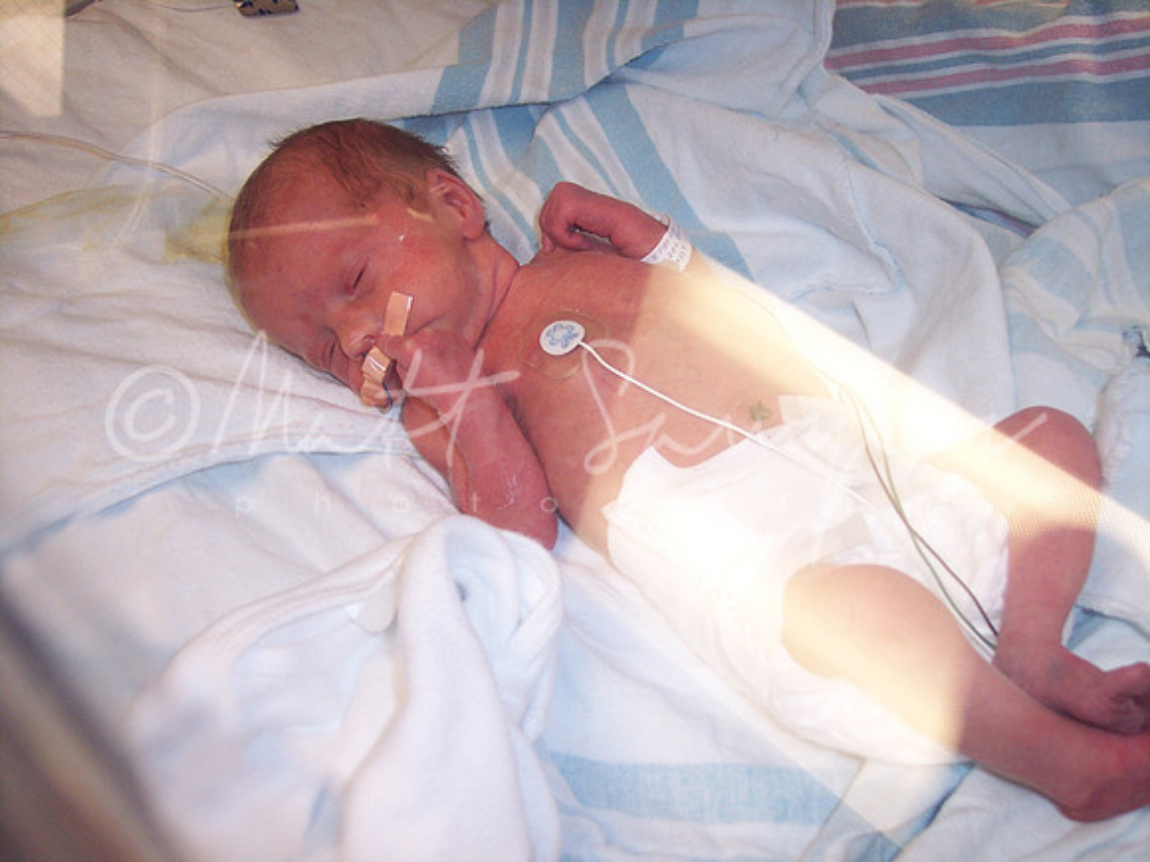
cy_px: 431
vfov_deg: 36.8
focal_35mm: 39
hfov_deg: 47.9
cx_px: 575
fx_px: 1296
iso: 140
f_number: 2.8
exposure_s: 1/60
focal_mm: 8
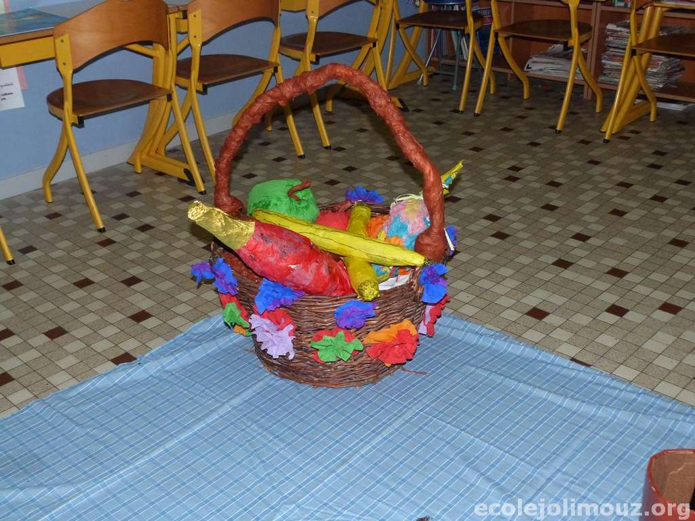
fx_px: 803
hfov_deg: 46.8
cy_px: 260
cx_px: 348
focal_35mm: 40
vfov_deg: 36.0
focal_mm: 7
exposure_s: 1/250
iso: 400
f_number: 3.1
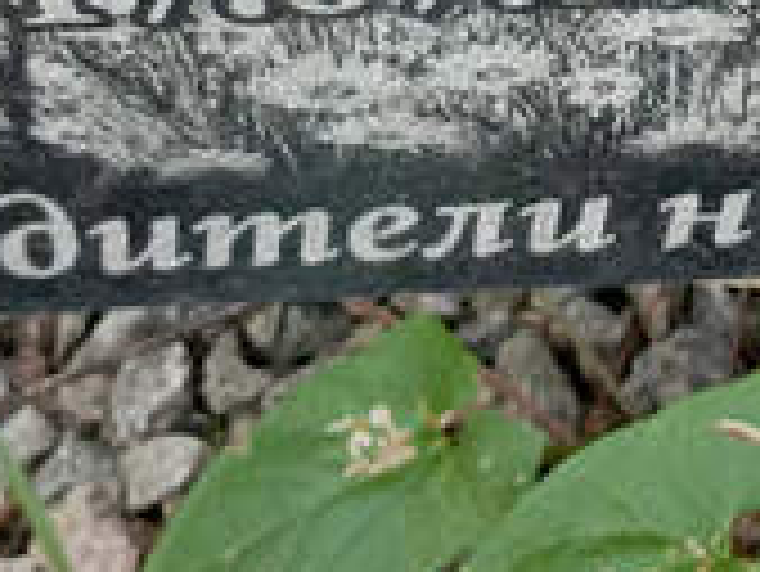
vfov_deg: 11.8
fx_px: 2593
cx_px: 908
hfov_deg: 16.0
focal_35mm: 118
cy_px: -365
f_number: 1.69
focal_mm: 4.76
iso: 251
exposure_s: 1/50
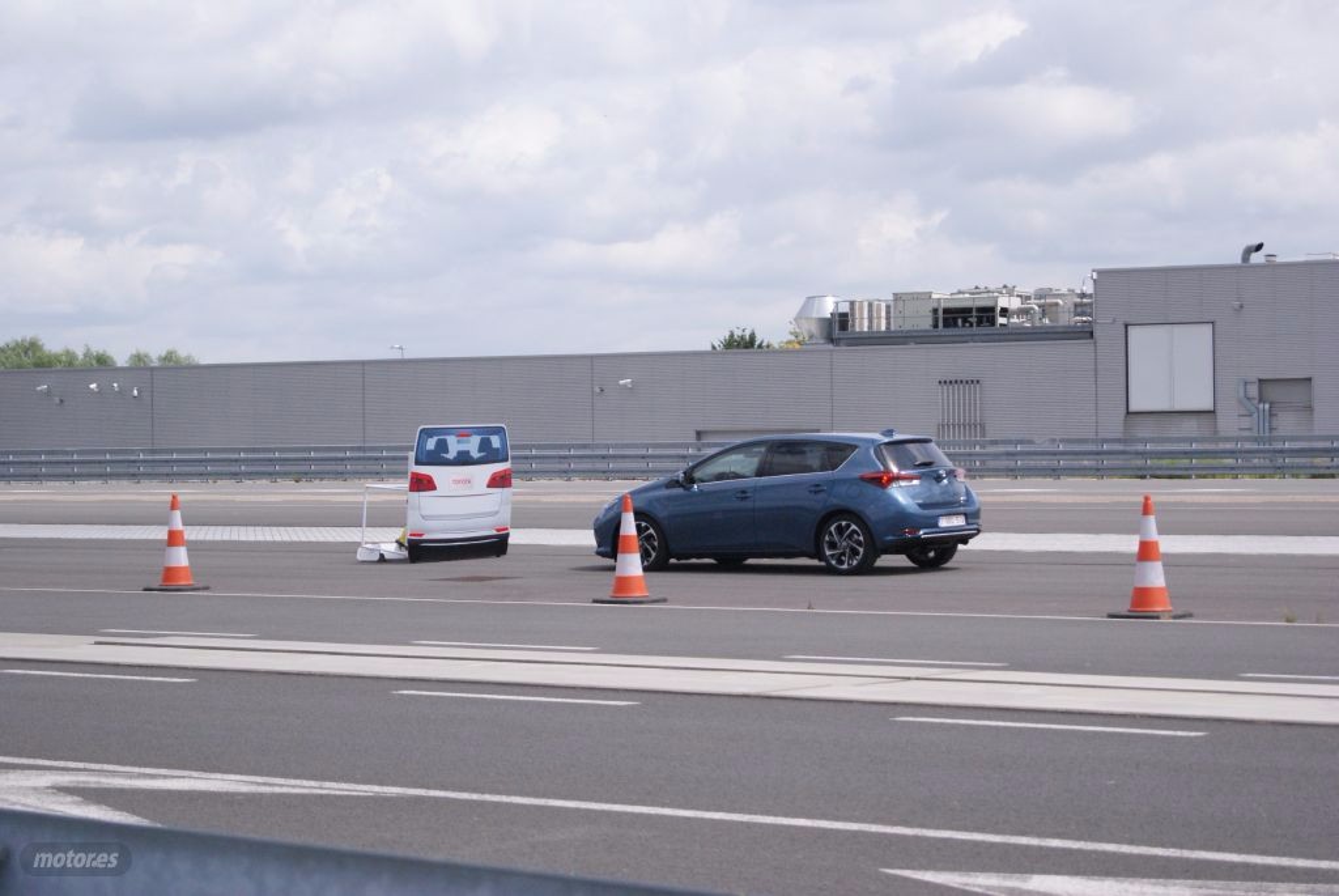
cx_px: 670
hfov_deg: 24.6
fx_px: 3072
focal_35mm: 82
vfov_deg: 16.6
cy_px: 448
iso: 800
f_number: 5.6
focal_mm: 55
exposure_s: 1/4000
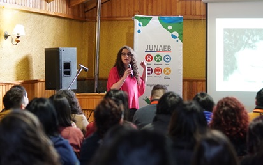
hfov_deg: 26.8
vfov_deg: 17.0
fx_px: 552
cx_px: 132
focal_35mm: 77
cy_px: 77
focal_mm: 50
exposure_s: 1/160
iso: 1600
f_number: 2.2
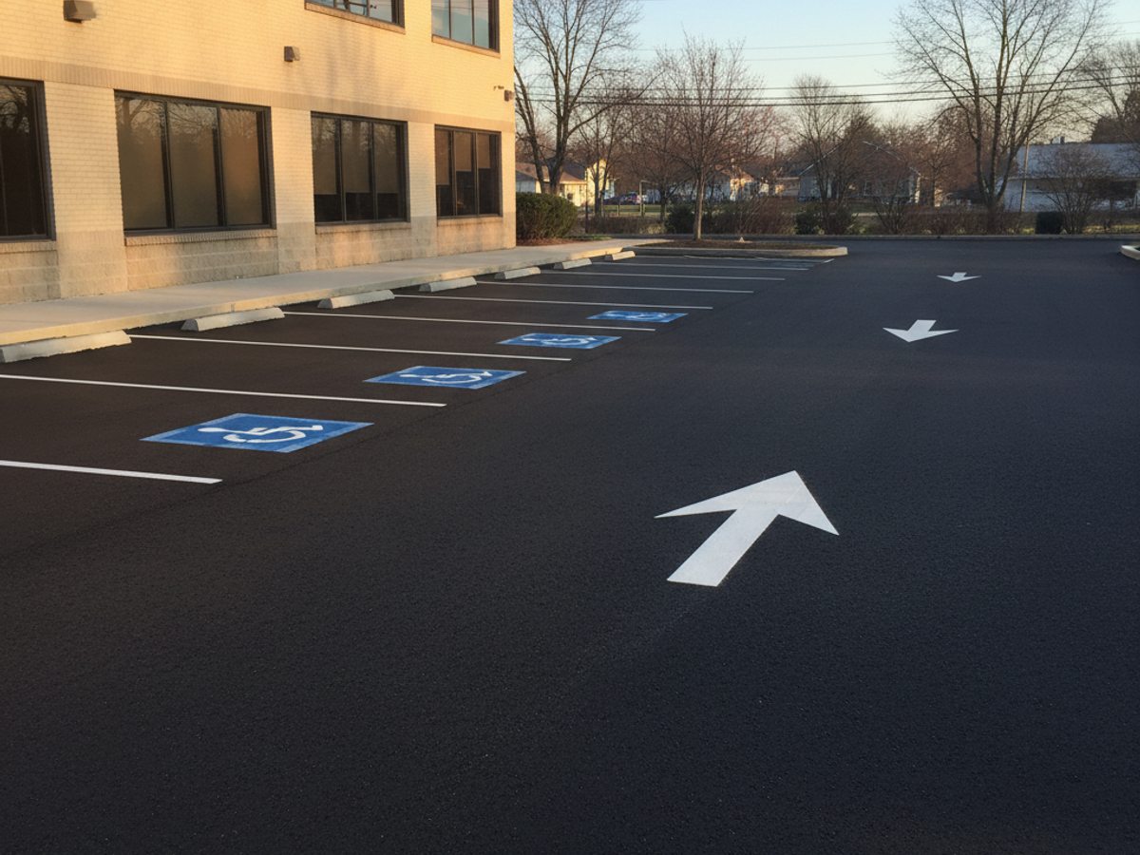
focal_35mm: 23
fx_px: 757
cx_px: 570
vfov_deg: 58.9
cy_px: 428
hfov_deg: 73.9
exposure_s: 1/1062
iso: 775
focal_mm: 6.4
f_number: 1.8
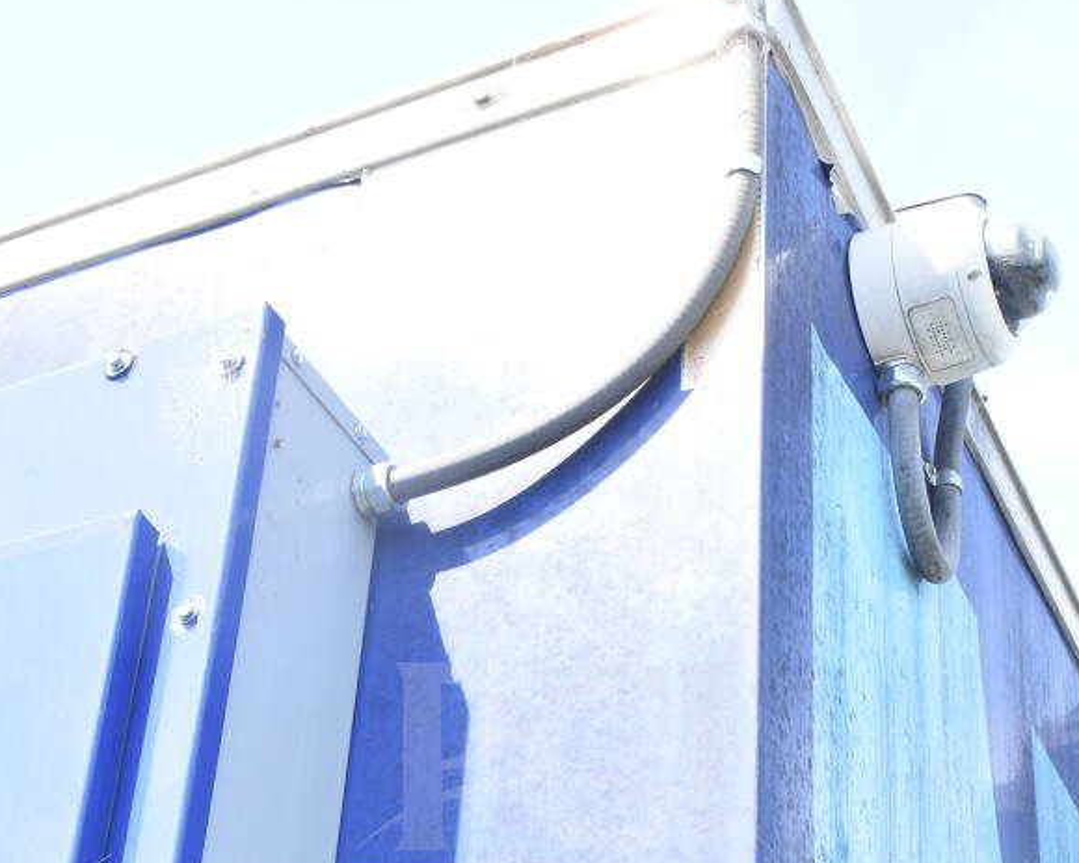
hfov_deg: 26.8
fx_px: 2267
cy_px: 809
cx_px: 562
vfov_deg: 21.0
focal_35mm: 71
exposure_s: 1/320
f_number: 11
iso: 1600
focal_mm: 32
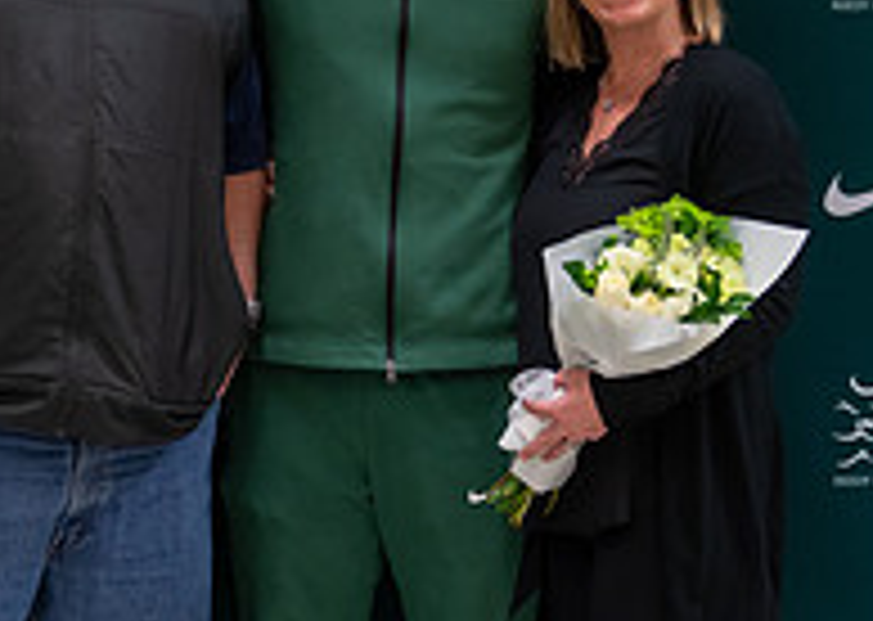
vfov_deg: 9.1
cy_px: 189
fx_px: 3887
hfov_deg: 12.8
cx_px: 351
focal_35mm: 157
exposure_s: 1/320
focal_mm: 50
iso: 640
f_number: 1.2
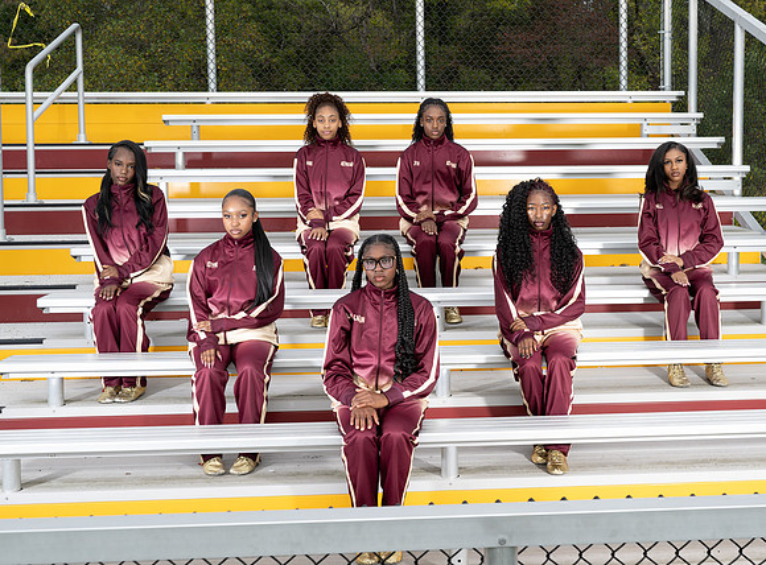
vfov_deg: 30.0
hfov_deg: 39.7
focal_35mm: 48
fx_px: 1051
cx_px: 490
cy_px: 213
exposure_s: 1/100
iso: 40
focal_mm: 32.5
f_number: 6.3
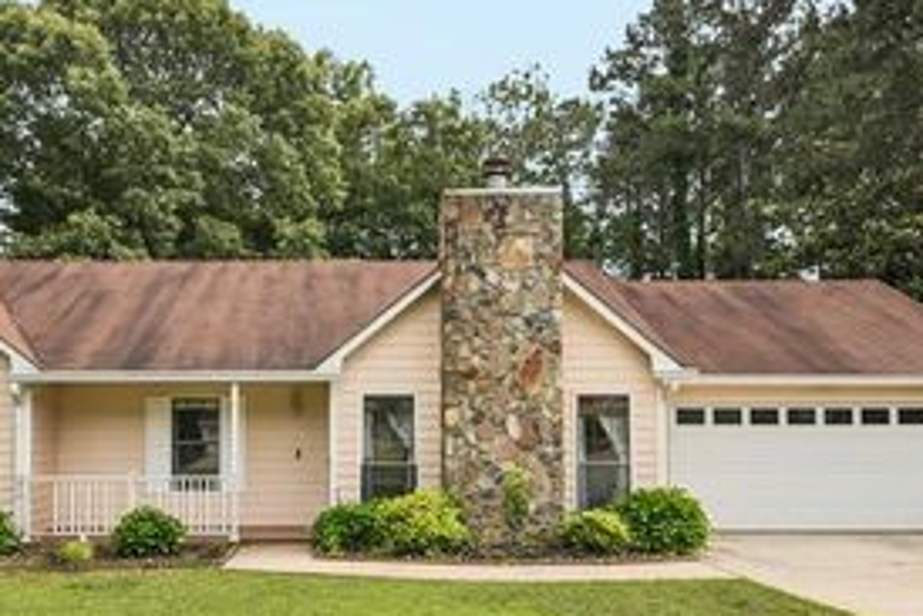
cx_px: 350
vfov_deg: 42.1
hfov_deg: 59.5
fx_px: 795
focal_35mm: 31
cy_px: 234
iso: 64
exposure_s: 1/200
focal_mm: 17
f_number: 8
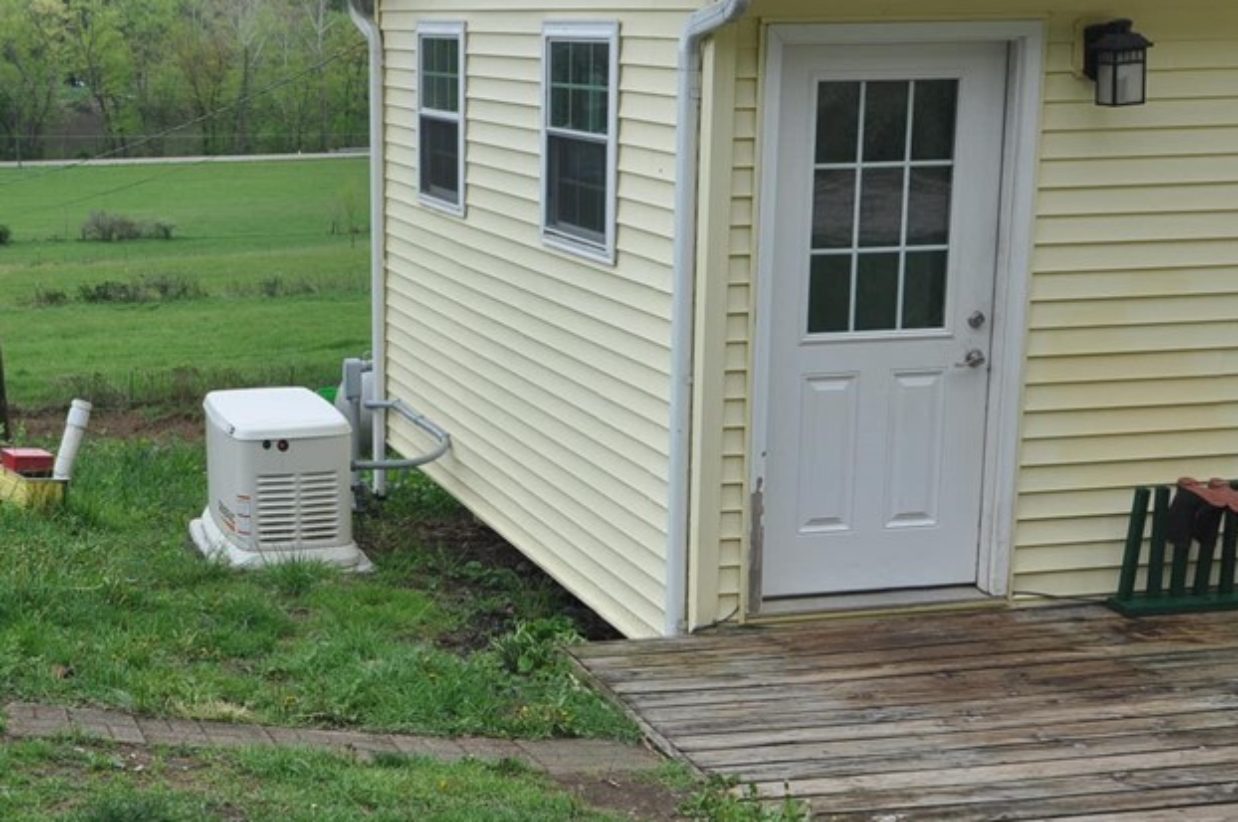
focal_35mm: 63
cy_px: 482
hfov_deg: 31.4
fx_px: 2164
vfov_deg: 21.5
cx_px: 318
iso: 200
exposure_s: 1/160
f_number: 6.3
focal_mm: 24
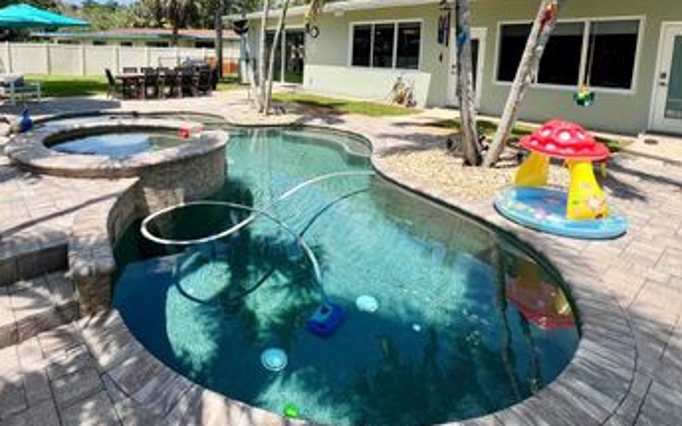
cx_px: 260
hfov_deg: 83.6
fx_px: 372
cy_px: 98
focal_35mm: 20
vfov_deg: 56.2
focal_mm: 1.57
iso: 32
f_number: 1.8
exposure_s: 1/1309
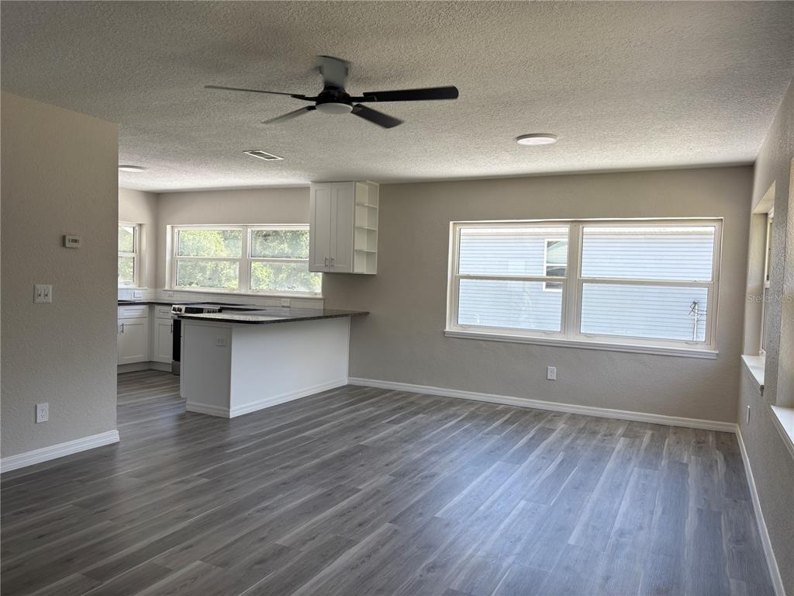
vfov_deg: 53.1
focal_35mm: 26
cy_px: 298
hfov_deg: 67.3
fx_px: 596
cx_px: 397
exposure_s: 1/163
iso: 32
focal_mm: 5.96
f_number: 1.6
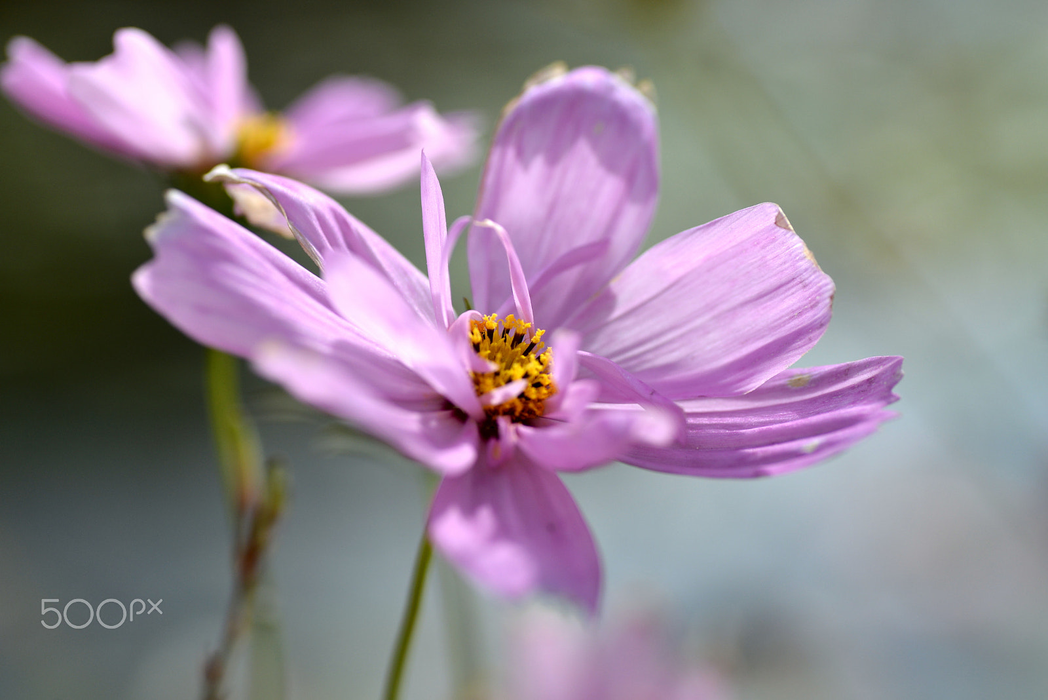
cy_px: 350
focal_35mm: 90
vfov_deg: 15.2
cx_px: 524
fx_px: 2621
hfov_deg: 22.6
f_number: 5.6
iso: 200
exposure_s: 1/4000
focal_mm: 90
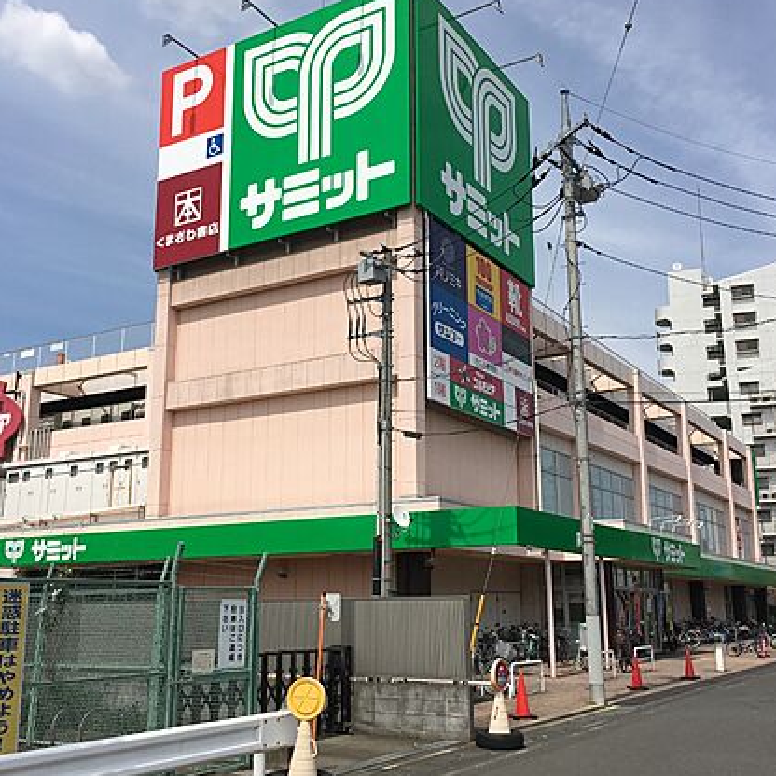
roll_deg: +1.2
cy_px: 394
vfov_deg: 44.9
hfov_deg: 44.9
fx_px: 938
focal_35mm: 37
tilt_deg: +11.6
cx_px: 379
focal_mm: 4.15
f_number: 2.2
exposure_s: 1/2564
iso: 25
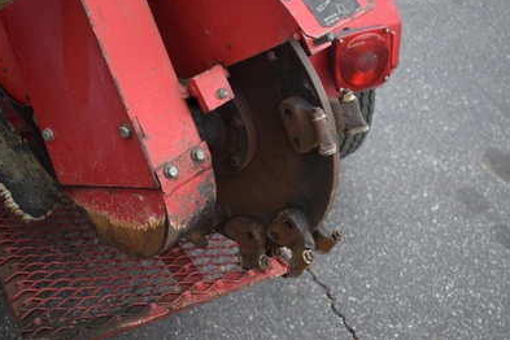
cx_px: 252
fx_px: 822
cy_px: 168
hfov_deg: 34.5
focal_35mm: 58
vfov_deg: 23.4
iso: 400
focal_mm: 38
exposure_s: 1/100
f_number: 5
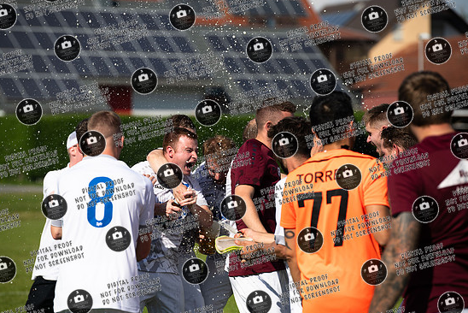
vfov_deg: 8.4
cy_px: 155
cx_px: 225
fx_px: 2133
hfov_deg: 12.5
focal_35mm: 164
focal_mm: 155
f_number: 3.5
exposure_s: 1/1600
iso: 72
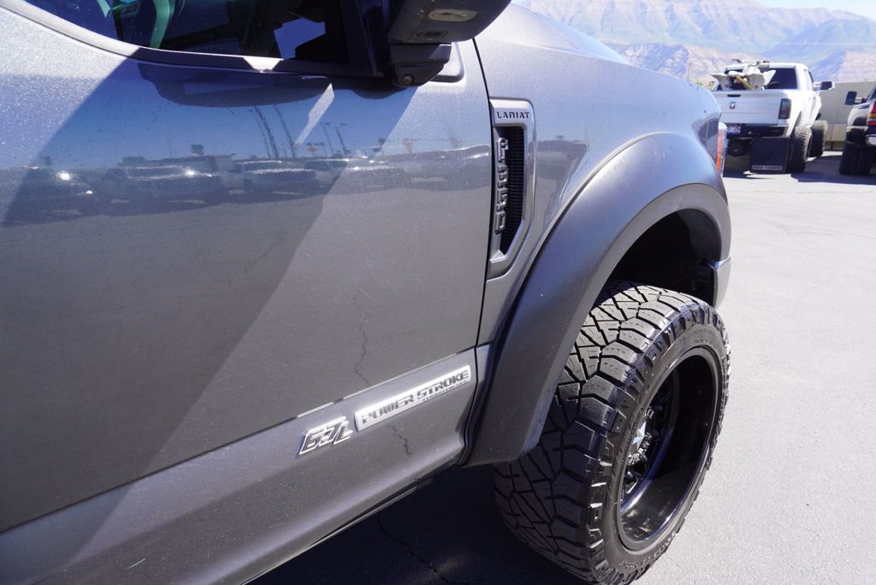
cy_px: 292
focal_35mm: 24
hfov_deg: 73.7
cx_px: 438
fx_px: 584
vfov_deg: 53.2
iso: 100
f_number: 6.3
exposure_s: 1/100
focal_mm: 16
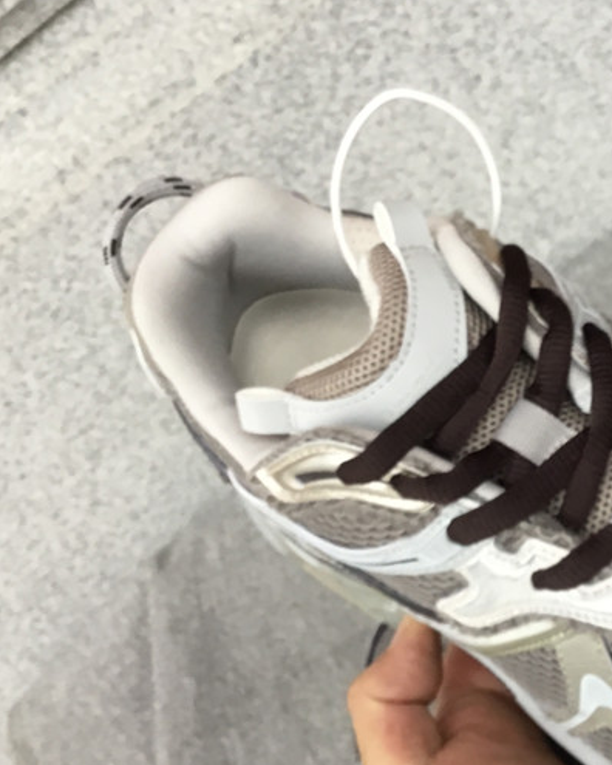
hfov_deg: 26.7
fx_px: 1245
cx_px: 546
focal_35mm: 55
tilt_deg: -42.8
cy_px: 429
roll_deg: +44.8
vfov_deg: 34.1
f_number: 2.4
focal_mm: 3.3
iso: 25
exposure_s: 1/33
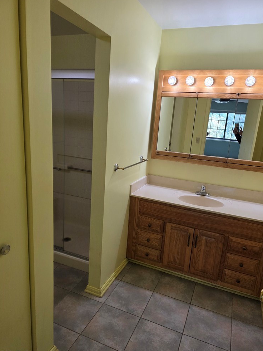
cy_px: 180
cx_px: 135
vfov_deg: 71.6
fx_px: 243
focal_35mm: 24
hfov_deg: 56.8
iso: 64
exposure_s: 1/120
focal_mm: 6.3
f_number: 1.7
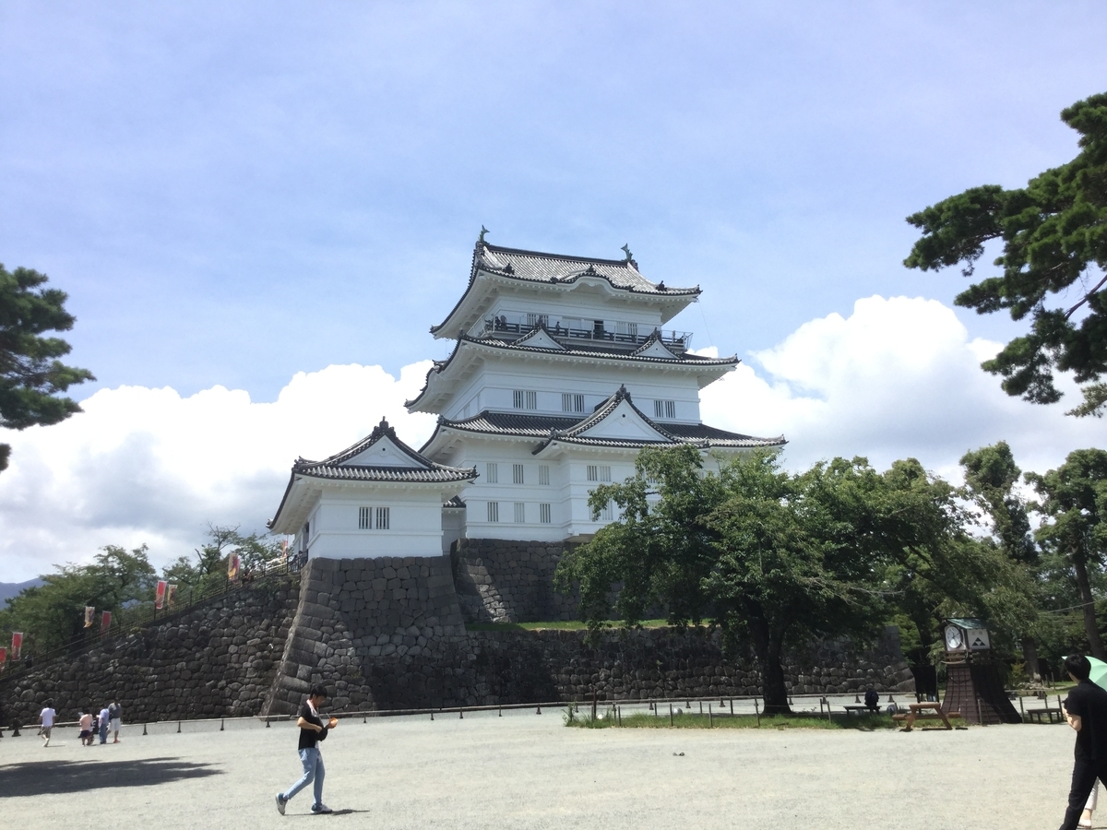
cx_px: 554
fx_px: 991
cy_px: 415
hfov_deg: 58.4
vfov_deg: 45.4
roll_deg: +1.8
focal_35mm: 31
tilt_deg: +16.7
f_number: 2.4
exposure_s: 1/970
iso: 25
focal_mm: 3.3
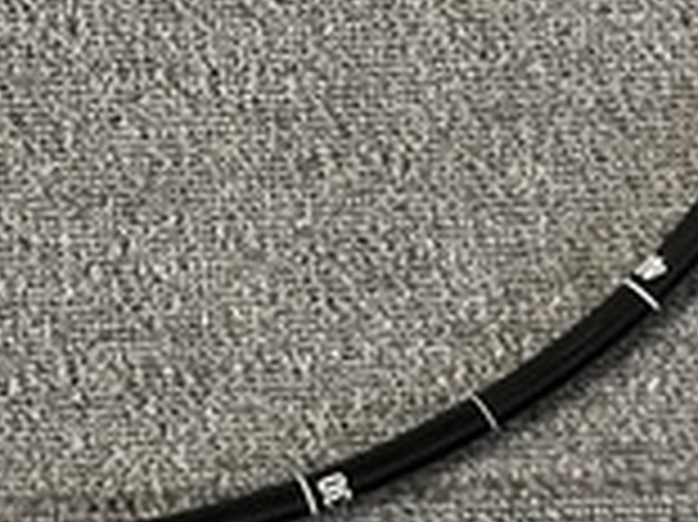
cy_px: 40
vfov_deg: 21.4
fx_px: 1350
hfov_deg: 27.1
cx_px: -23
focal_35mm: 67
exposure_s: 1/25
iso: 640
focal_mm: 4.2
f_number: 1.6
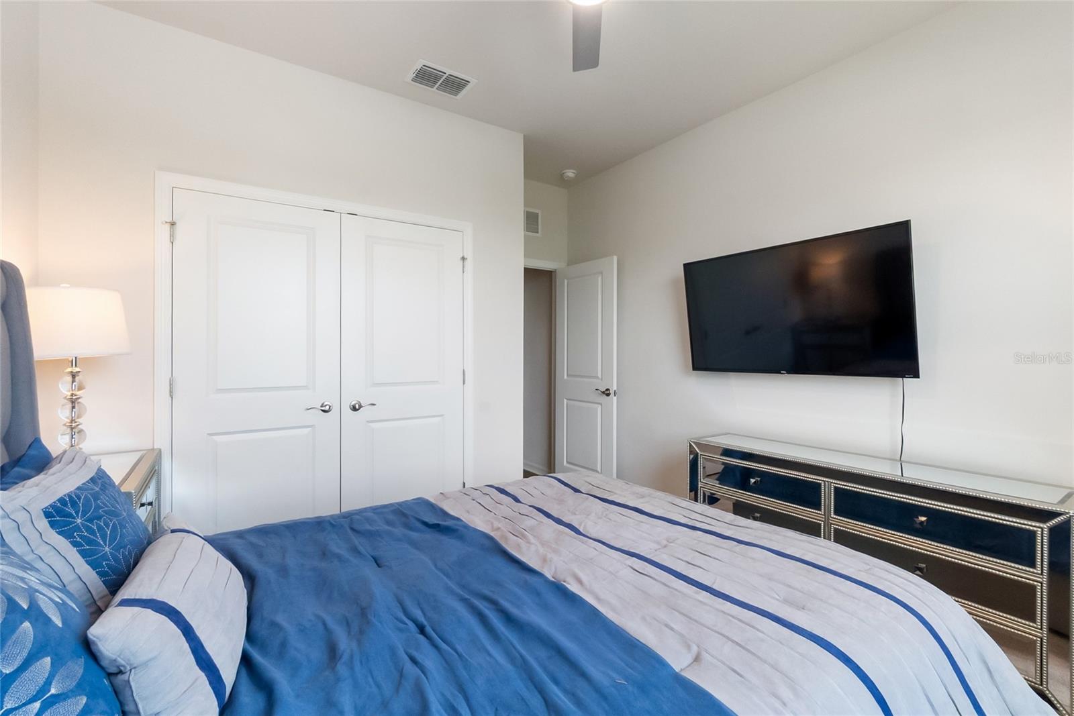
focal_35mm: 15
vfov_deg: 77.3
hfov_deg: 100.4
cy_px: 358
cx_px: 537
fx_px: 448
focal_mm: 10
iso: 3200
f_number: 11
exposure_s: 1/60
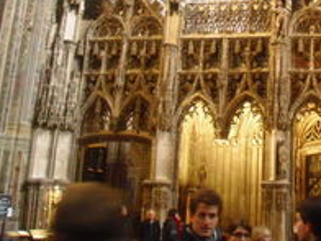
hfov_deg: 31.3
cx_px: 319
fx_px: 529
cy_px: 66
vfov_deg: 25.4
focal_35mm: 57
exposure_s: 1/8
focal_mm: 4.65
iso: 400
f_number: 2.6
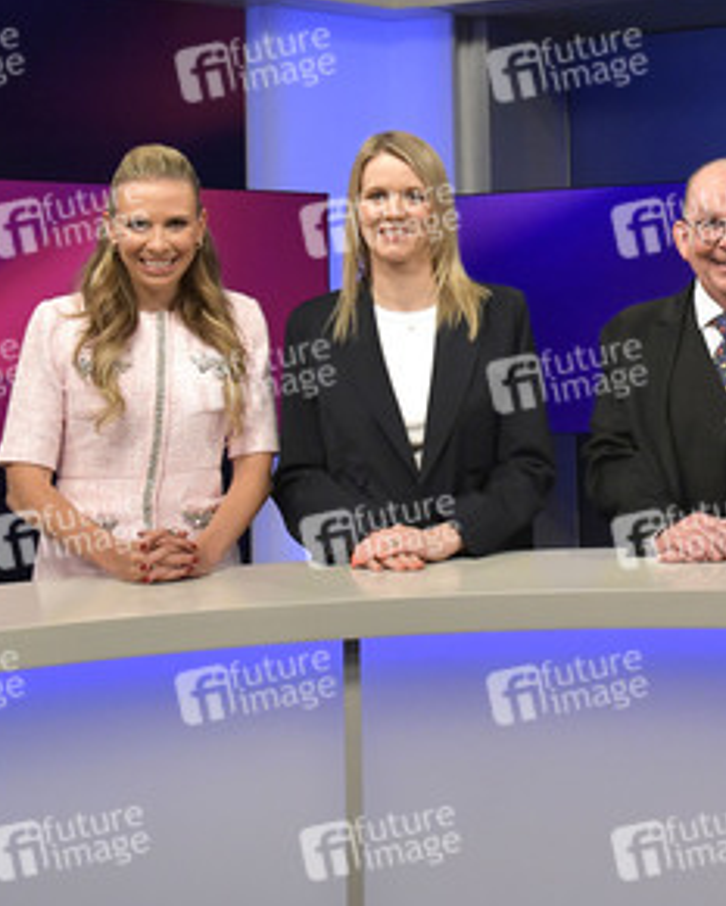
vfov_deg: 41.1
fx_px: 1208
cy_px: 455
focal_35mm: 45
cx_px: 609
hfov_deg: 32.3
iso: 2500
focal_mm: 31
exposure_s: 1/250
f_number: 6.3
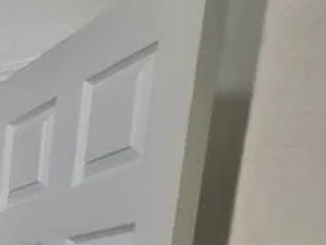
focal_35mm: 75
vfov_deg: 15.7
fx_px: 707
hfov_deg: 15.5
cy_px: 484
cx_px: -437
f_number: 2.2
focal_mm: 1.7
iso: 250
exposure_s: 1/60
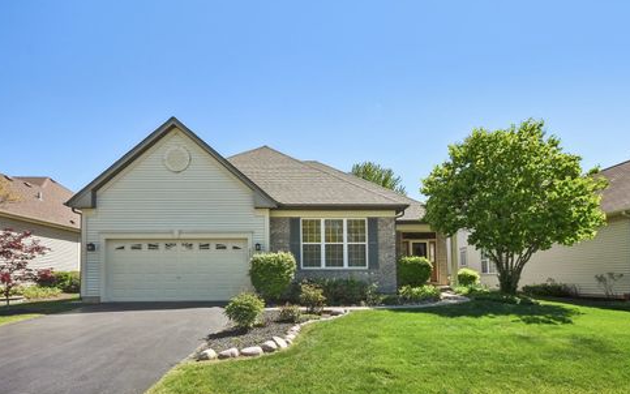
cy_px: 189
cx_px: 314
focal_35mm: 19
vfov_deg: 62.2
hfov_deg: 88.0
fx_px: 326
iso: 500
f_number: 8
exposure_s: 1/1250
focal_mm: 12
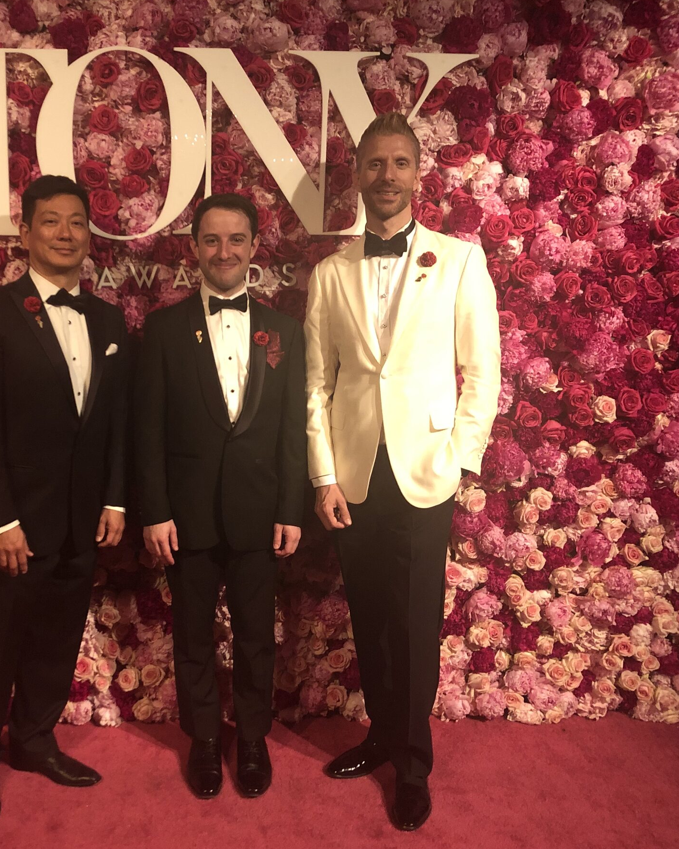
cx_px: 204
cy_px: 425
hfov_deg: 39.4
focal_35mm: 37
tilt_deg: -9.6
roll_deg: +0.0
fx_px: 930
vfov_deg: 49.1
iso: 100
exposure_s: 1/7
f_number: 1.8
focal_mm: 4
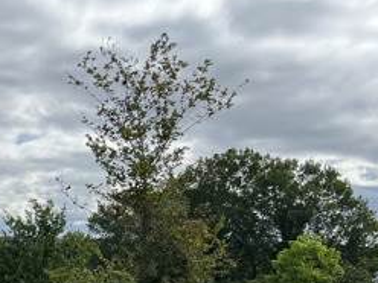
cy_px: 396
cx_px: -146
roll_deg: -2.0
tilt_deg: -10.5
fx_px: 917
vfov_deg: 16.4
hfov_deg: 20.7
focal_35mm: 84
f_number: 1.6
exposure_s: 1/3521
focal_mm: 5.1
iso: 50
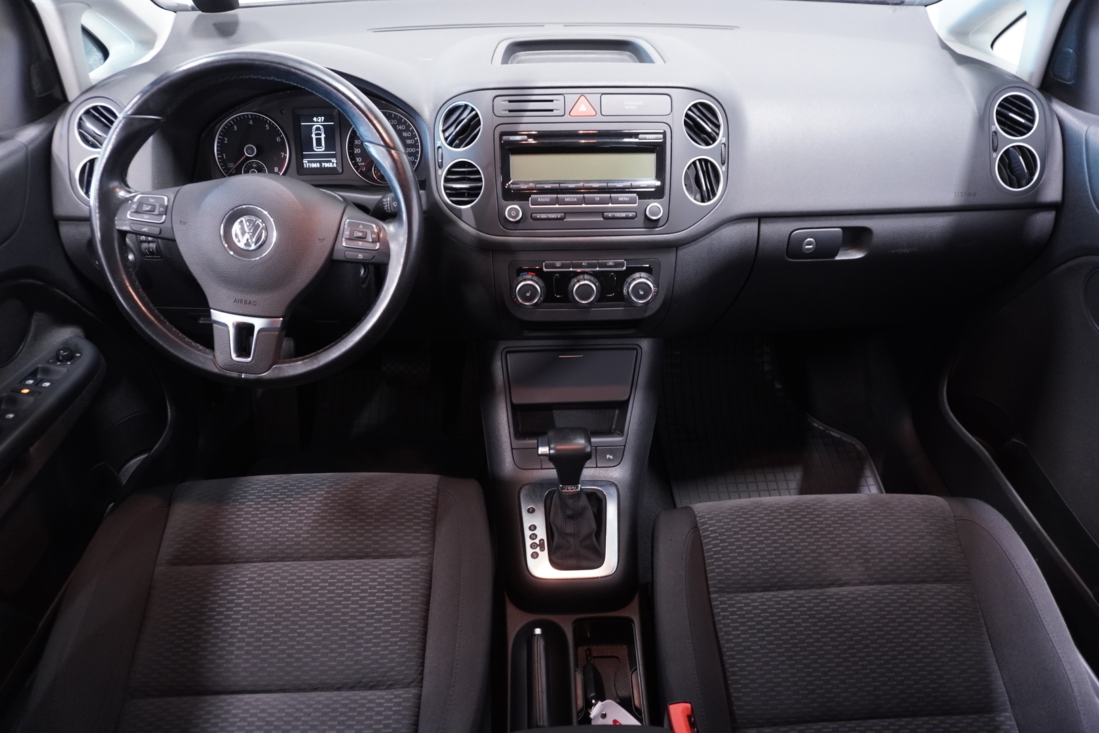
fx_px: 733
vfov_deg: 53.1
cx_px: 550
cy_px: 366
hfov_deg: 73.7
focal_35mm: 24
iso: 1000
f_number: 3.5
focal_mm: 16
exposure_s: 1/13
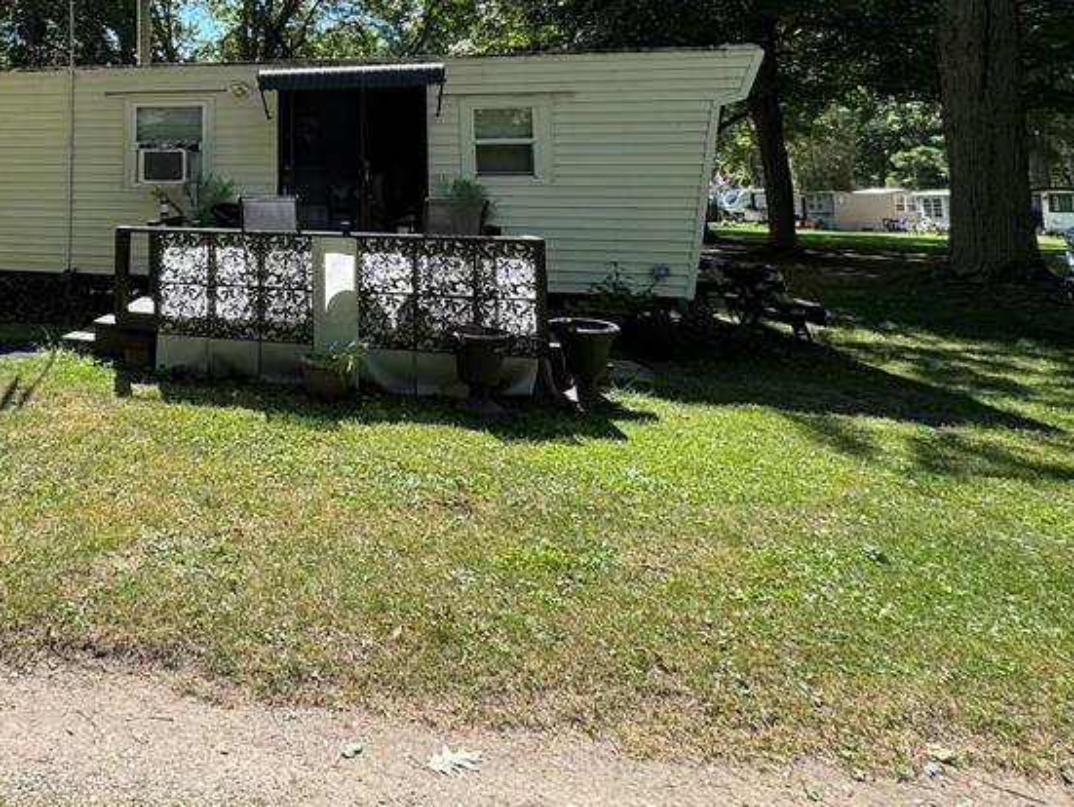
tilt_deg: +6.2
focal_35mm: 26
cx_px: 138
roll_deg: -0.9
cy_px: 123
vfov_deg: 48.9
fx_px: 807
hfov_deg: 58.9
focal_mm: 2.22
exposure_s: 1/354
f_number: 2.2
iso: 40
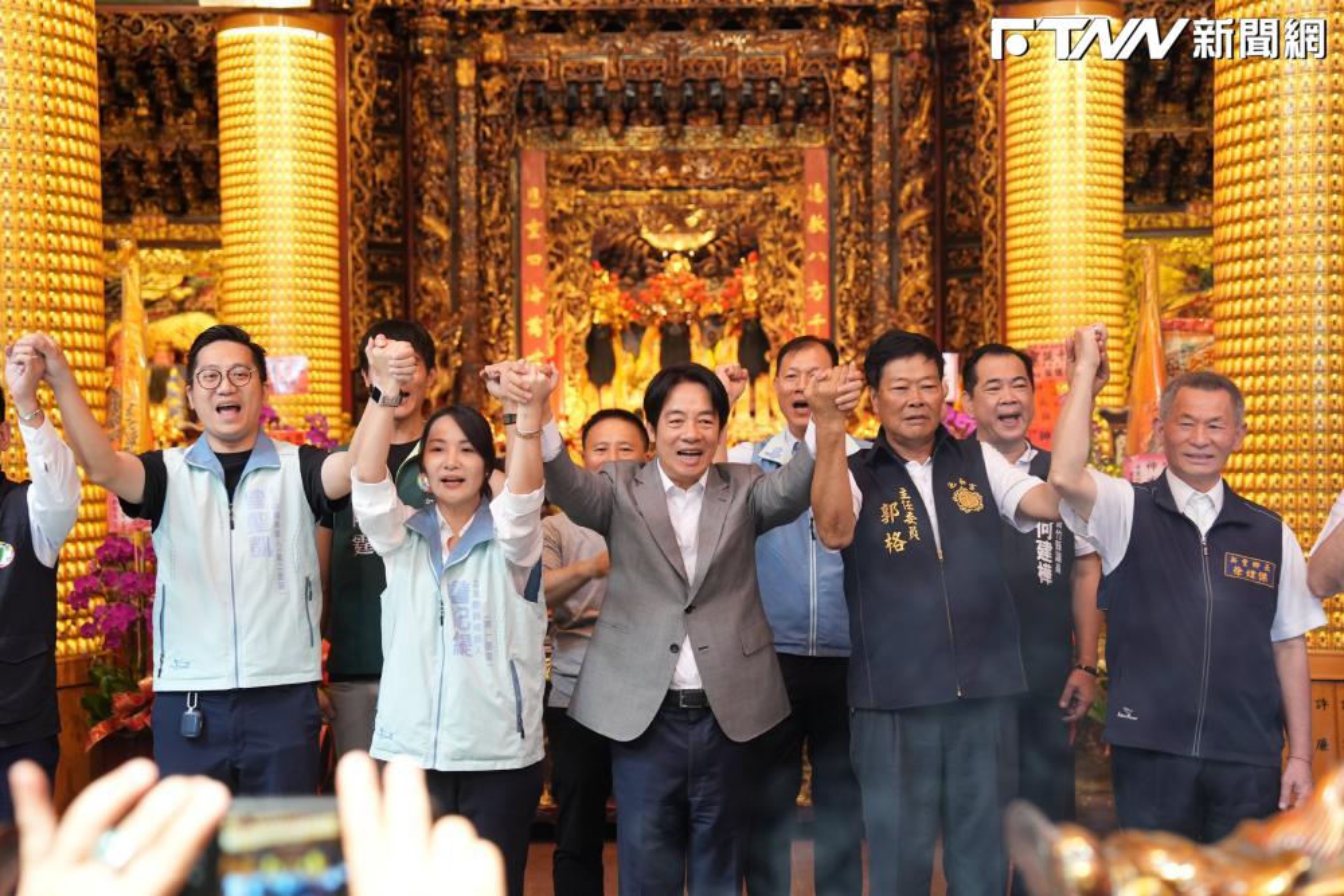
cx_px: 672
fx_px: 1979
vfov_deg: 25.5
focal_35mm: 53
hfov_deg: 37.5
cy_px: 448
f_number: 3.2
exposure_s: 1/200
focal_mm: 53
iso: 2000
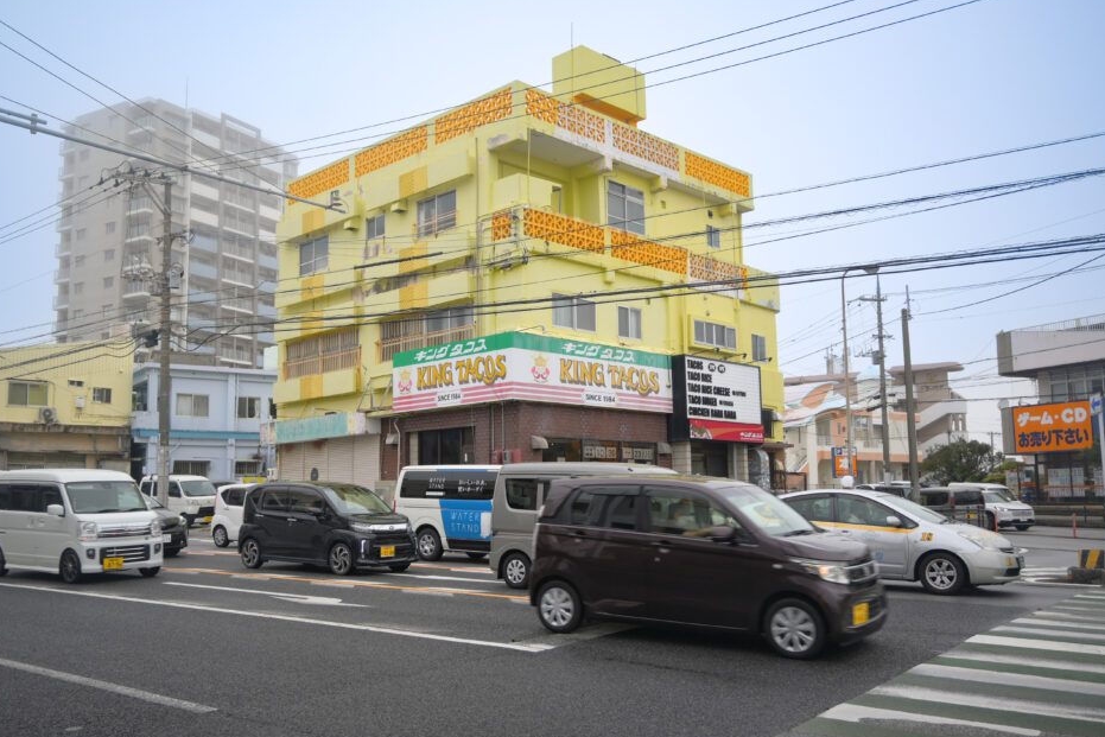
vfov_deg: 40.0
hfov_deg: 57.2
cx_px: 523
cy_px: 391
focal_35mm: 33
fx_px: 1013
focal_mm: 20
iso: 100
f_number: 3.8
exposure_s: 1/100
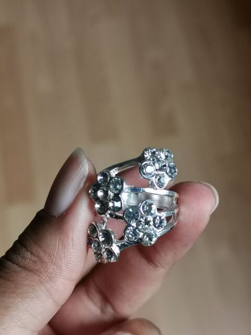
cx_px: 126
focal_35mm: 55
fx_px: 532
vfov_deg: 34.9
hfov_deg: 26.6
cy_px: 168
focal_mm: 5.58
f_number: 1.8
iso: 320
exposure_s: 1/100
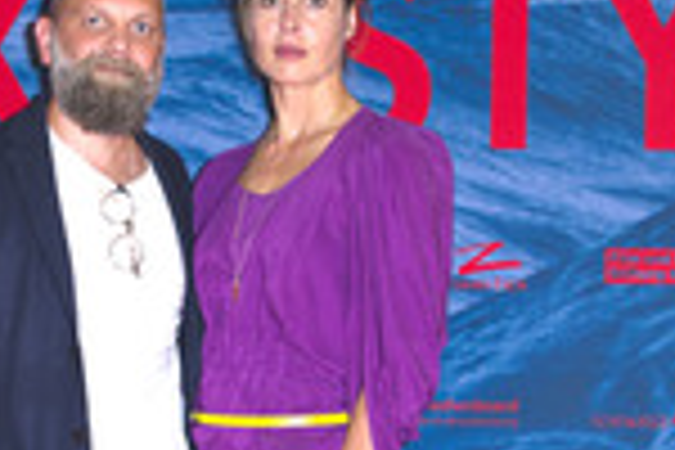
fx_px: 1575
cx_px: 248
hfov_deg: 24.1
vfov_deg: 15.7
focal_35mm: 84
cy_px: 518
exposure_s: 1/160
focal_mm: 28
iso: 400
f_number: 5
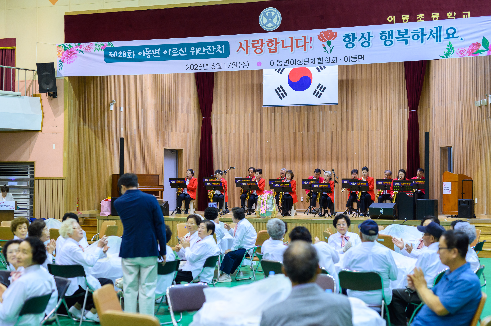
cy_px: 163
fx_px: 681
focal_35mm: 50
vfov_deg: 27.0
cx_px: 246
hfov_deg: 39.6
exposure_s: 1/160
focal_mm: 50
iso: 1250
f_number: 2
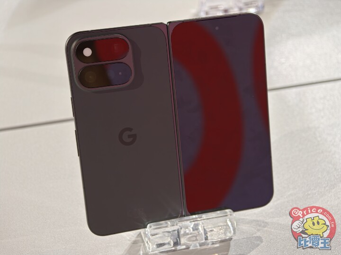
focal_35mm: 70
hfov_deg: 27.8
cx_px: 170
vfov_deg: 21.0
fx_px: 690
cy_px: 128
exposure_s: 1/100
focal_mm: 20.1
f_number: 2.2
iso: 400
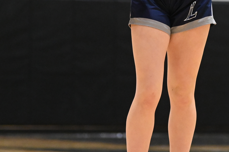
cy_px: -16
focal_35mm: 320
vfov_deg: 4.3
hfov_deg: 6.4
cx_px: 169
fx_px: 2034
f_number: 2.8
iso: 6400
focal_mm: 98
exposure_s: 1/1000
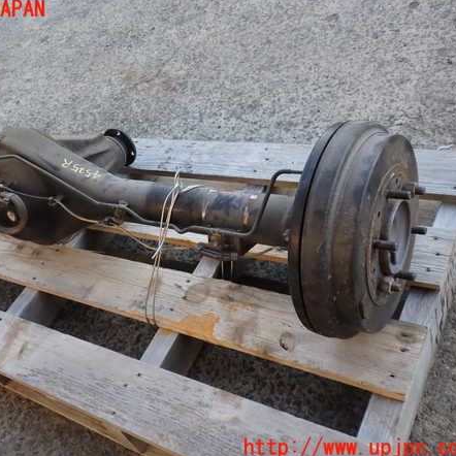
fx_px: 537
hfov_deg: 45.6
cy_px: 229
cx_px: 167
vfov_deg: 46.0
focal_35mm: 36
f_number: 2.3
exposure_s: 1/100
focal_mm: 5.4
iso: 100
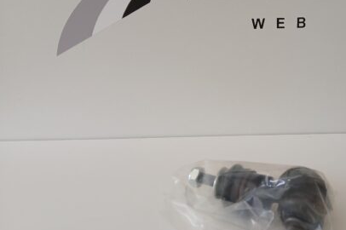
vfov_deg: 33.3
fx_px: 384
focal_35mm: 40
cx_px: 242
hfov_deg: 47.4
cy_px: 107
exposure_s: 1/50
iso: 25
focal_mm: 3.98
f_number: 1.8
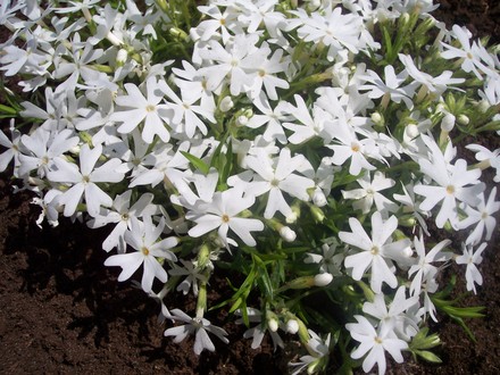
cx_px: 250
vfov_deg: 37.7
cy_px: 188
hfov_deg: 49.0
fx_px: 549
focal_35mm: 38
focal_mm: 8
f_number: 4.8
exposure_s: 1/1000
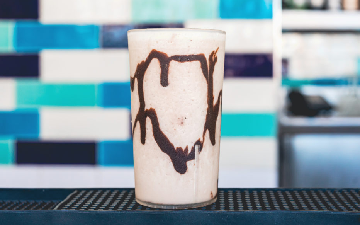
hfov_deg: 36.3
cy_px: 94
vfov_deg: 23.1
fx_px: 549
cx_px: 185
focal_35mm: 56
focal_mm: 50
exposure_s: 1/320
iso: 1000
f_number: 6.3
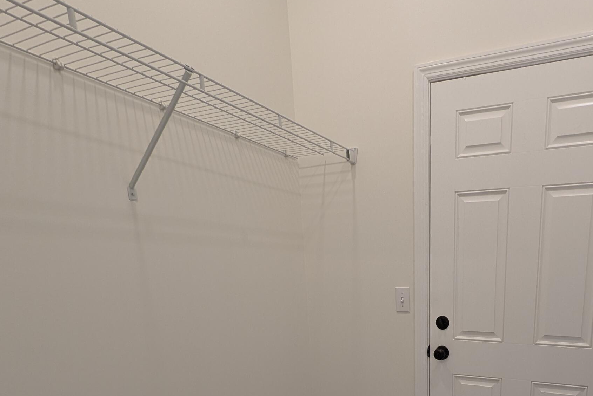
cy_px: 357
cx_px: 425
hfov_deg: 70.1
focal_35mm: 24
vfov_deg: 47.7
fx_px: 395
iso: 38
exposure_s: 1/24
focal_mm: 1.54
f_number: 2.2
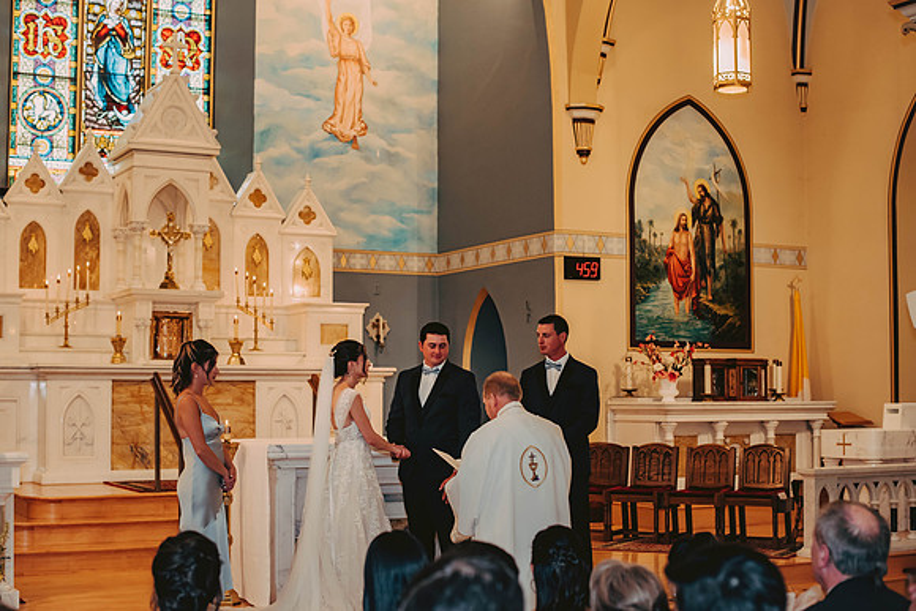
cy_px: 306
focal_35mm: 52
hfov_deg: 38.1
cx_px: 458
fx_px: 1326
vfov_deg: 26.0
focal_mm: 50
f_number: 2.8
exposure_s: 1/125
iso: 800
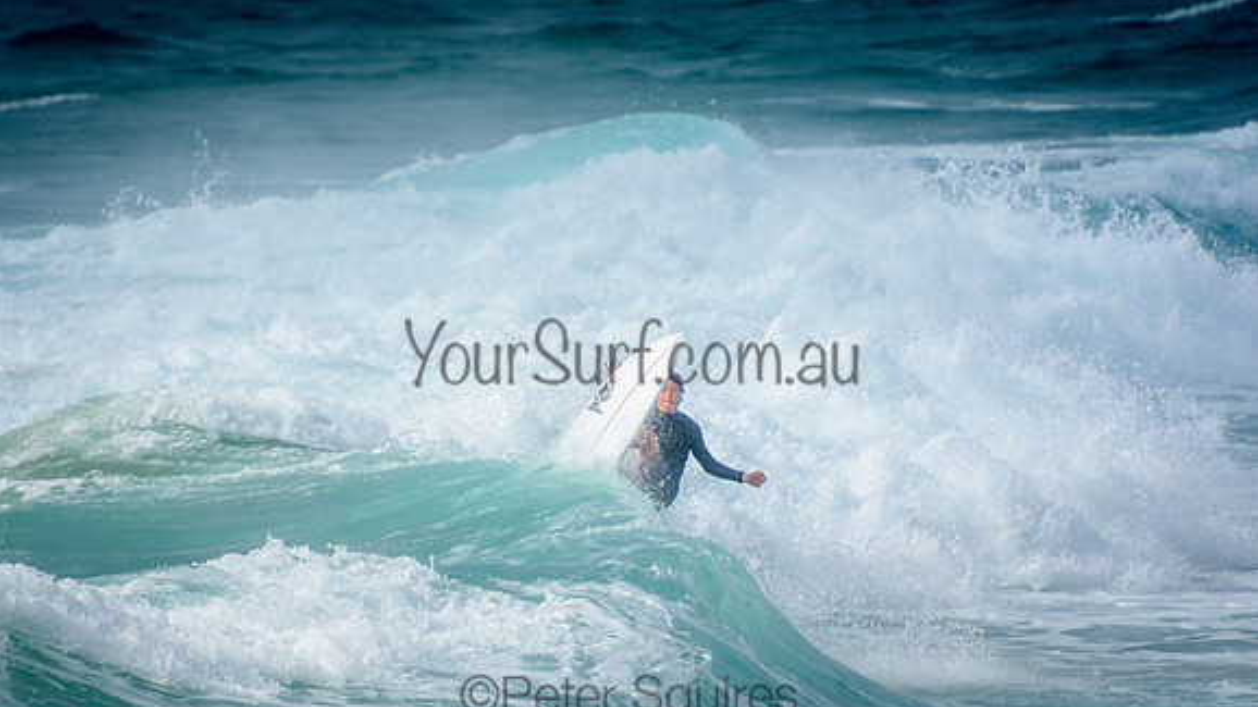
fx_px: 21046
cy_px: 334
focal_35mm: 631
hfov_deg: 3.4
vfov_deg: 1.9
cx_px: 629
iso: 220
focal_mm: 400
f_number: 5.6
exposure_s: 1/2000
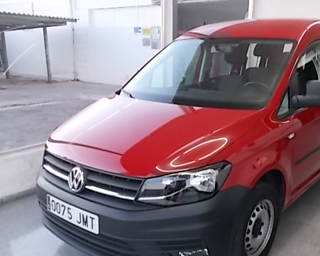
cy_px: 151
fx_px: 341
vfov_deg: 41.0
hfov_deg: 49.8
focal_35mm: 36
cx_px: 199
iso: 200
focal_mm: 4.6
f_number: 3.2
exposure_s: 1/25
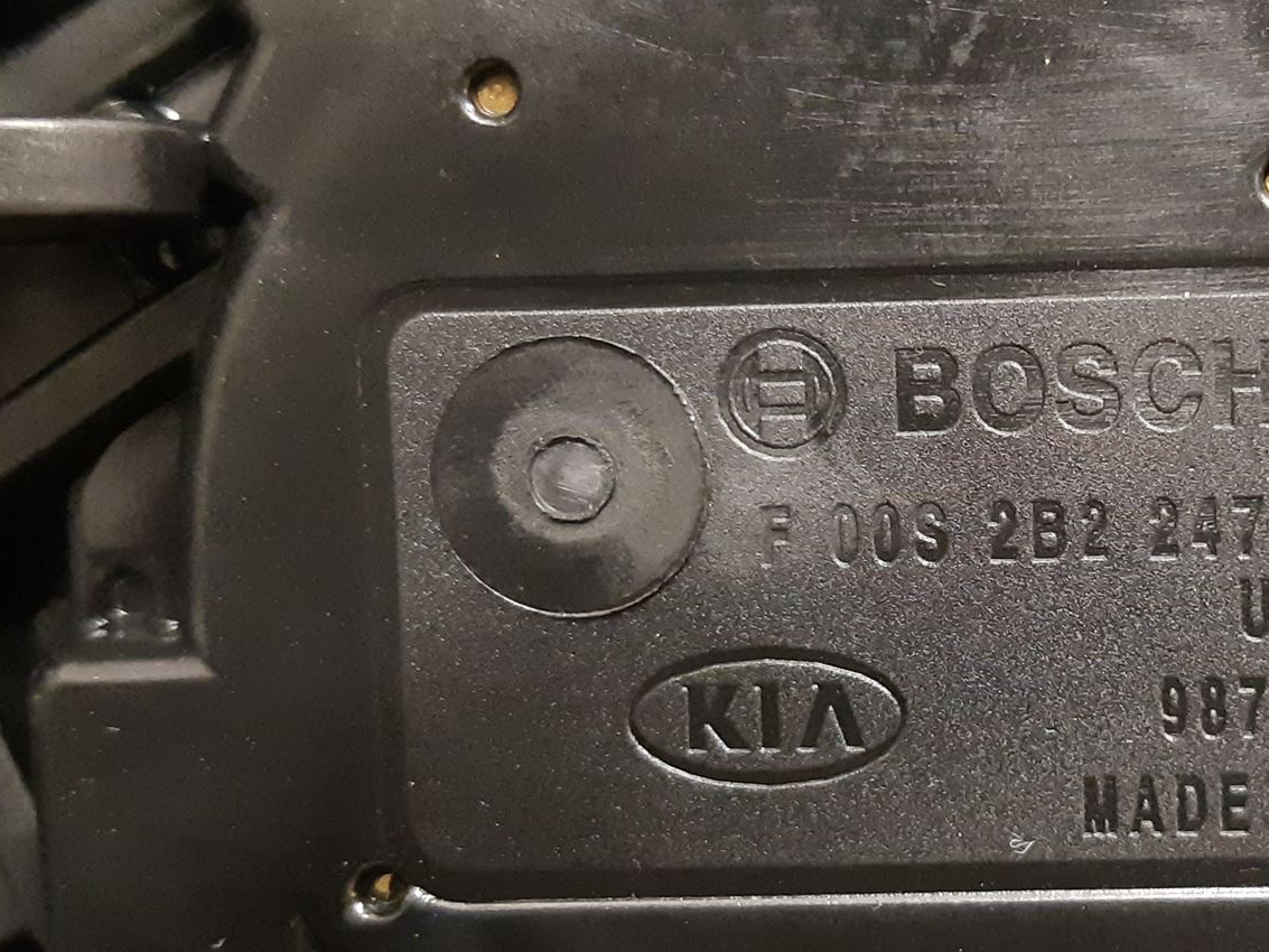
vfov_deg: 30.8
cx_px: 997
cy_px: 558
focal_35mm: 47
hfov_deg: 39.0
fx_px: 1723
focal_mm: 3.93
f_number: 1.7
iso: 500
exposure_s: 1/25
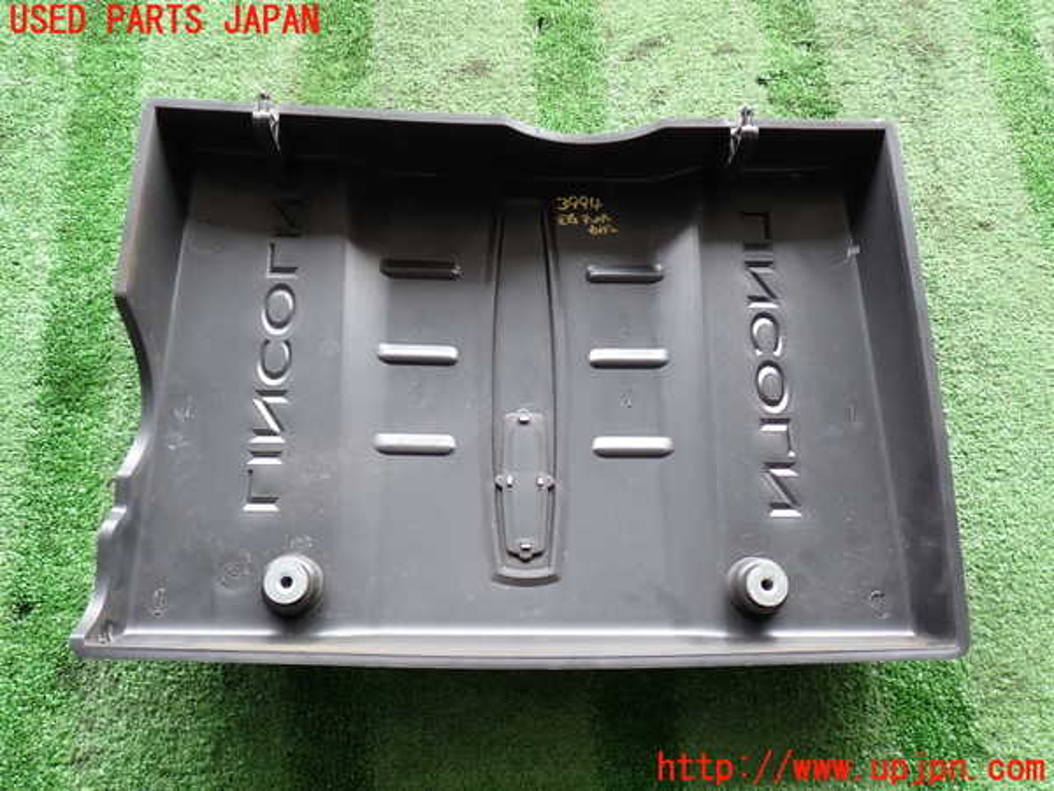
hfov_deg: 56.8
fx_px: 974
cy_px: 396
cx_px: 527
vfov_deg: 44.2
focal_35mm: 32
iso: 200
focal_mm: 5.79
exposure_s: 1/60
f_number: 2.4
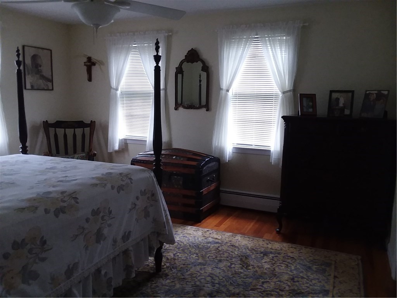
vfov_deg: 48.2
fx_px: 333
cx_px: 198
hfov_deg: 61.7
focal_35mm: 29
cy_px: 149
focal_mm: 2.47
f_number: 1.9
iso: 160
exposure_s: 1/20
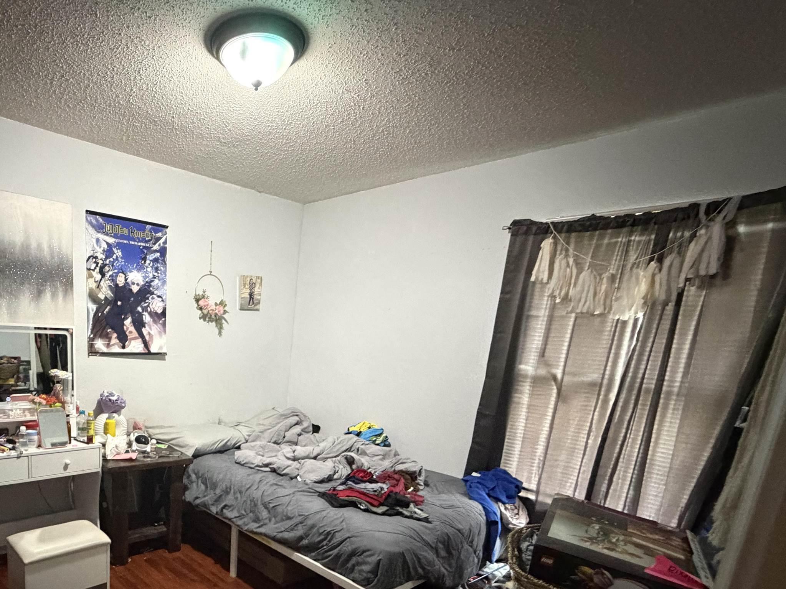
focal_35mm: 21
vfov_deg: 60.3
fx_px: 477
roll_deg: -2.0
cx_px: 215
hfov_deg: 74.4
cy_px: 436
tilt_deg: -11.7
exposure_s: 1/40
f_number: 2.2
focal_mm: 2.22
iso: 1000
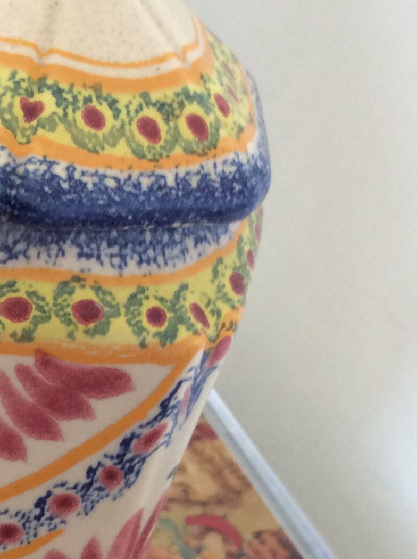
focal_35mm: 79
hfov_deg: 17.8
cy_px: 336
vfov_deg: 24.7
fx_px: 1273
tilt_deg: -35.6
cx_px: -63
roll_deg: -17.2
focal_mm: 3.3
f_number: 2.4
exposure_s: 1/25
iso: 80
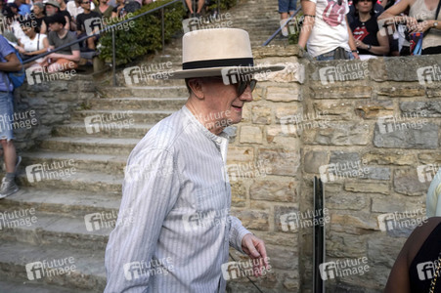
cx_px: 220
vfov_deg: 44.9
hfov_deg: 63.7
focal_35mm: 29
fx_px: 355
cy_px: 146
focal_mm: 29
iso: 1250
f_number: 5.6
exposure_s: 1/1600
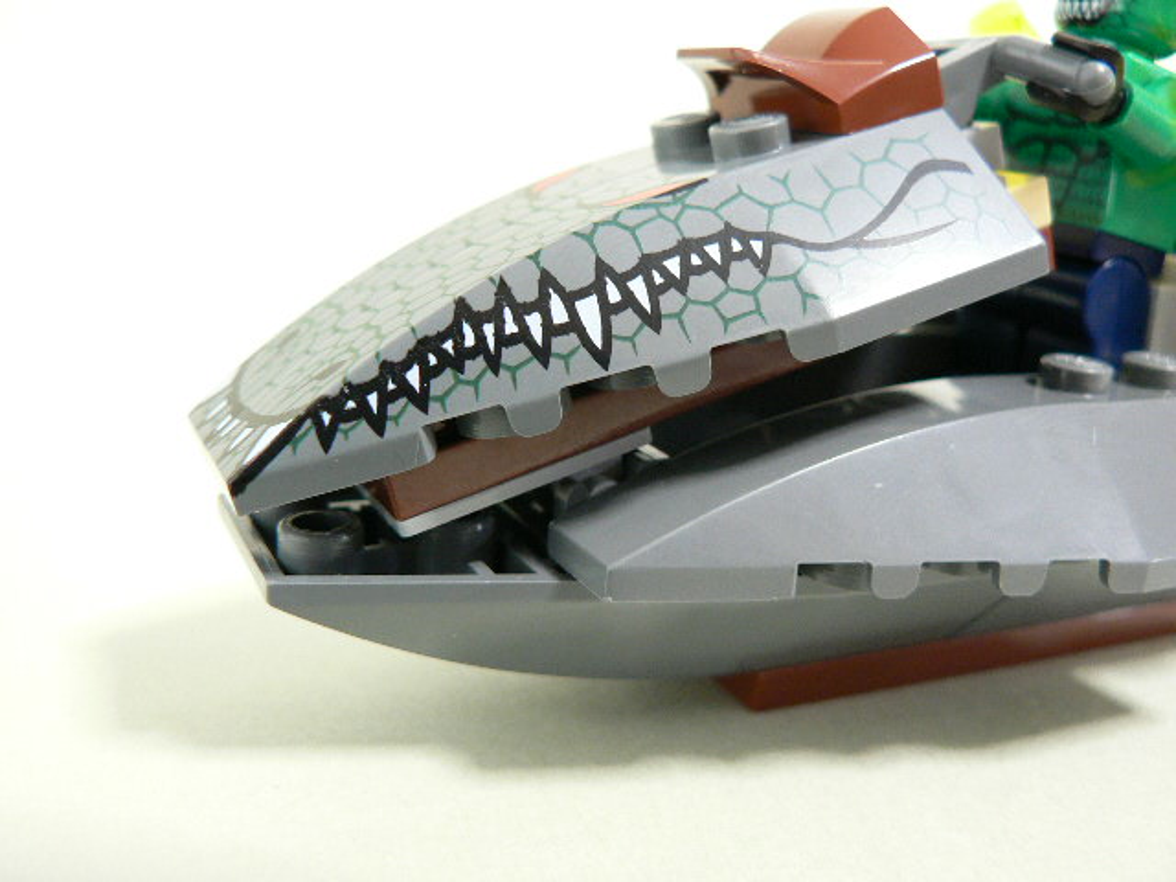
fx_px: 1223
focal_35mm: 36
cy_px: 441
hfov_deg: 51.4
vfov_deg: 39.7
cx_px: 588
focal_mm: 6
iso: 200
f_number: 2.8
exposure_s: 1/8
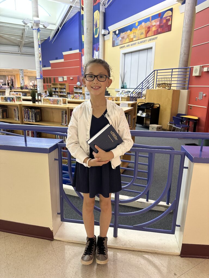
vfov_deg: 71.6
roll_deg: -1.2
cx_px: 104
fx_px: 193
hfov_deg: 56.8
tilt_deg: -14.9
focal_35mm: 24
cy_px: 139
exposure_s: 1/60
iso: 250
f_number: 1.78
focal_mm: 6.86
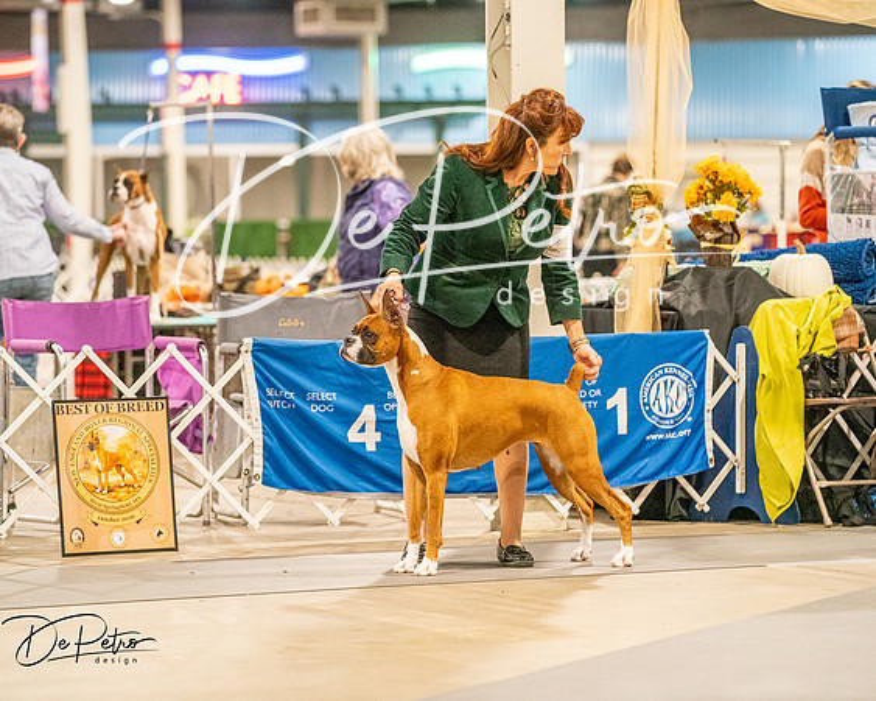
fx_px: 4086
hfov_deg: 12.2
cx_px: 438
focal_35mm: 158
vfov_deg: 9.8
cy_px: 350
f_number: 3.5
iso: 6400
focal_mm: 140
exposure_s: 1/250
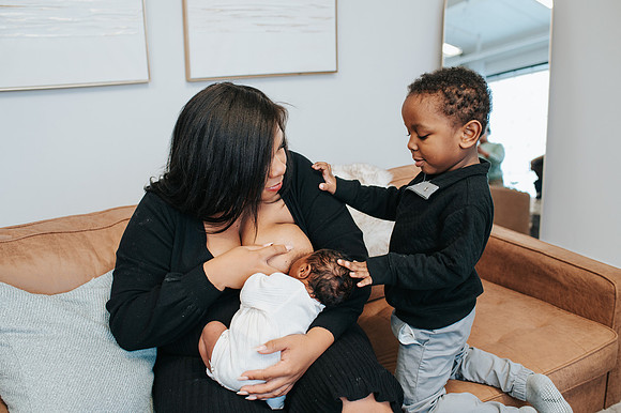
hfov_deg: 52.0
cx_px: 310
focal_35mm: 37
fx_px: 636
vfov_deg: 36.0
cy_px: 195
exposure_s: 1/250
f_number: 3.2
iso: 800
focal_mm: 35
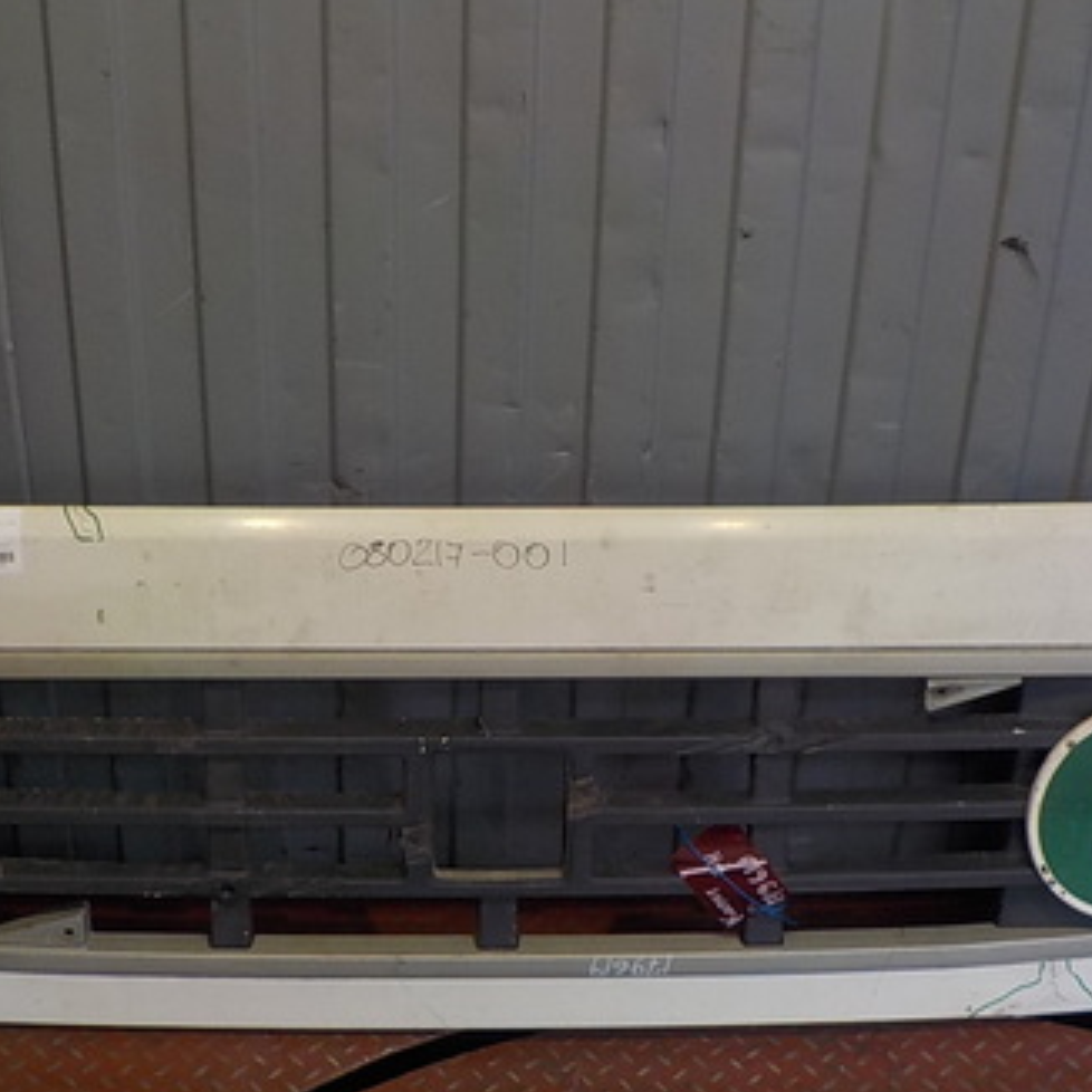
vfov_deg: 32.7
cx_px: 502
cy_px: 636
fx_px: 1856
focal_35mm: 52
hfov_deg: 32.8
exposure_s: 1/40
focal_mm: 4.1
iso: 125
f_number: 3.3
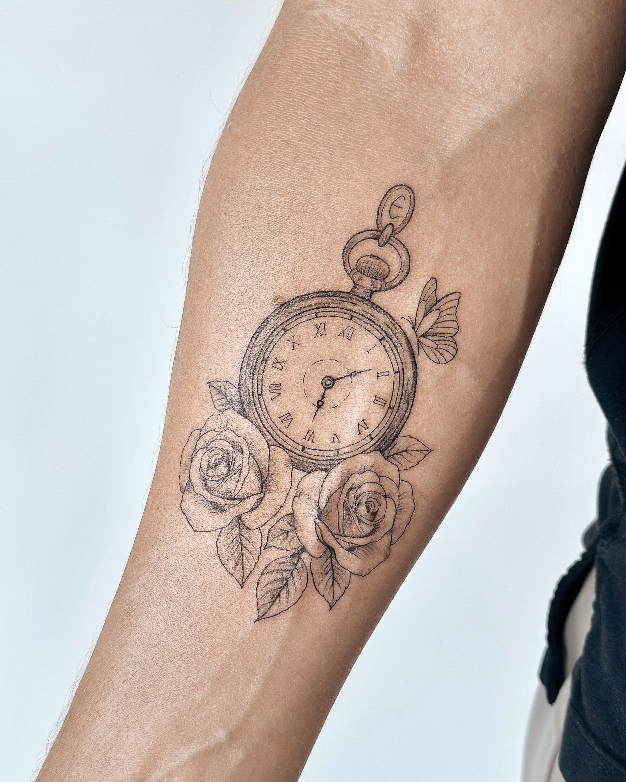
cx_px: 308
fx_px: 1181
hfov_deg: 29.7
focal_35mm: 51
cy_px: 387
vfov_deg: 36.7
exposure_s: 1/150
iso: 64
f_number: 1.8
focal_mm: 6.86
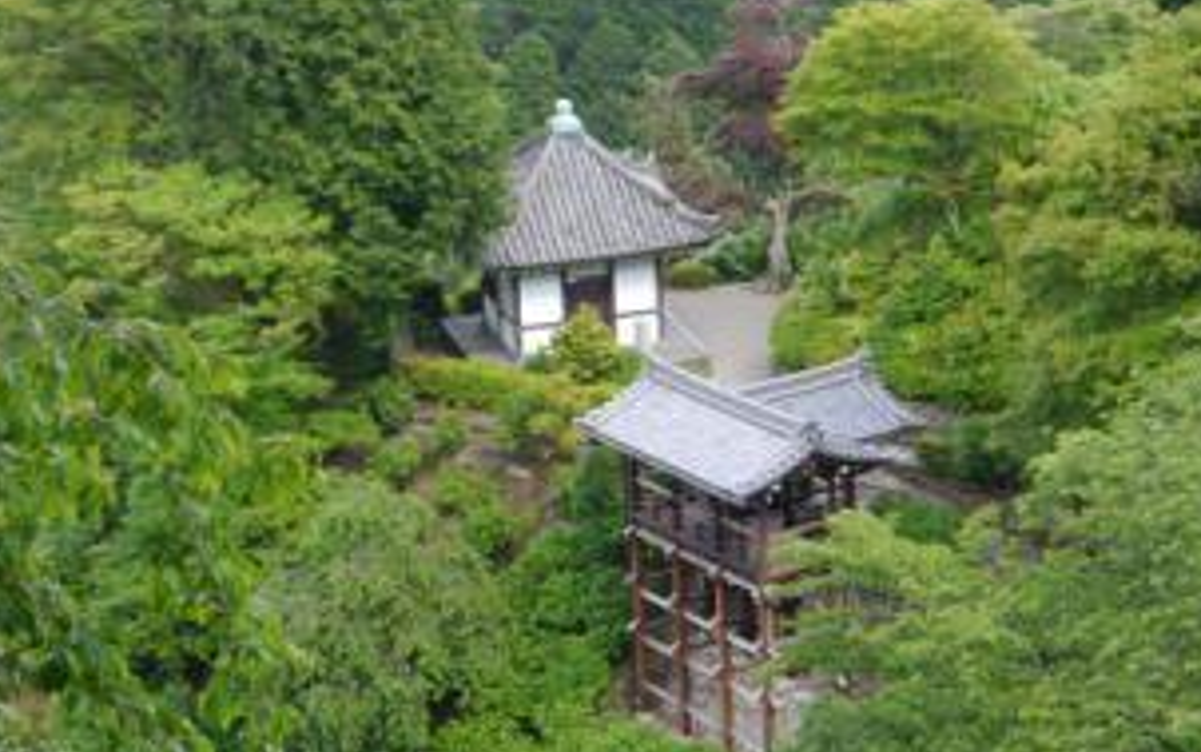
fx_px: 4322
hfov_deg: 15.8
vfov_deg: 9.9
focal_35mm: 132
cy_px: 231
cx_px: 545
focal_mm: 42
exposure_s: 1/100
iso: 160
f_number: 5.6
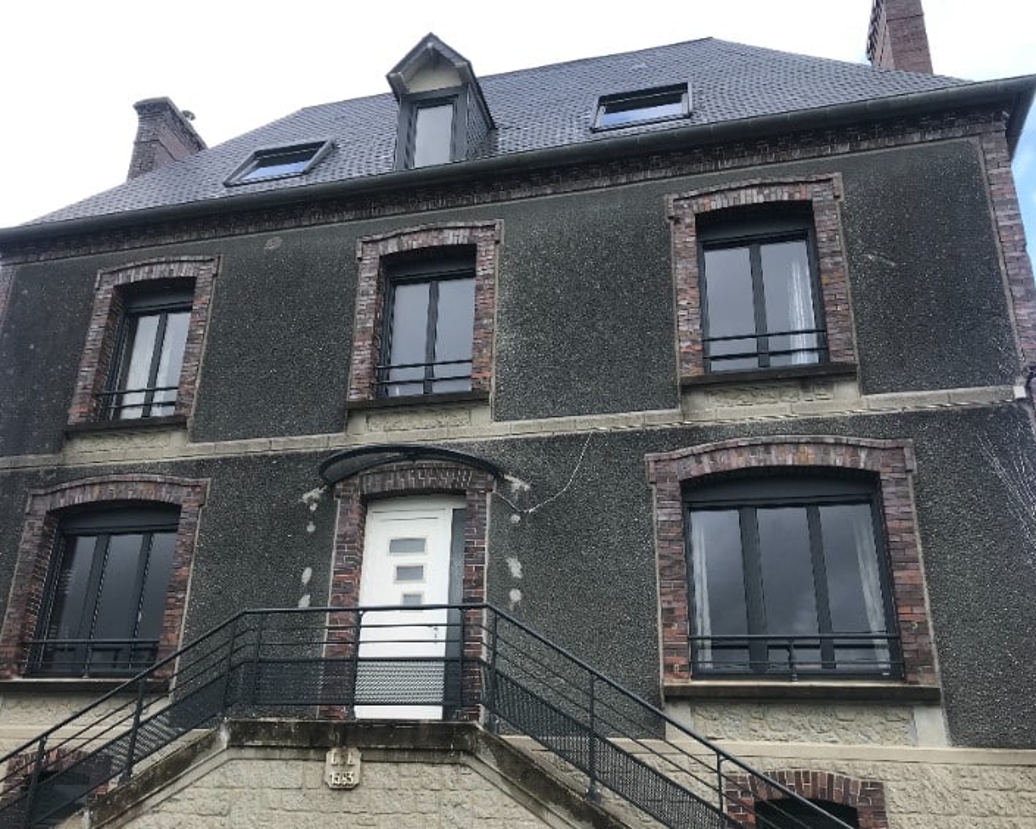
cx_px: 469
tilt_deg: +23.6
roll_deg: -1.1
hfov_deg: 57.1
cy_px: 439
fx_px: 951
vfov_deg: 47.1
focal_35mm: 31
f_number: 1.8
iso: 20
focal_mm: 3.99
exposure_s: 1/634
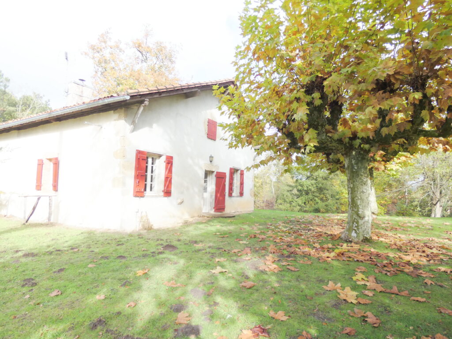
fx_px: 261
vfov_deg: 66.0
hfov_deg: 81.7
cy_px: 170
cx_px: 226
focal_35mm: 20
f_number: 2.8
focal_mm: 3.6
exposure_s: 1/500
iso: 80
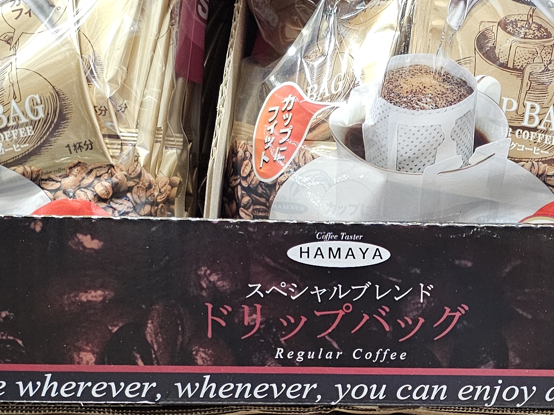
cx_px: 420
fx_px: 1088
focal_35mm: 68
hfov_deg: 28.1
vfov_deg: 21.3
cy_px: 348
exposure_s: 1/60
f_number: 1.7
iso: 500
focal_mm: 6.3
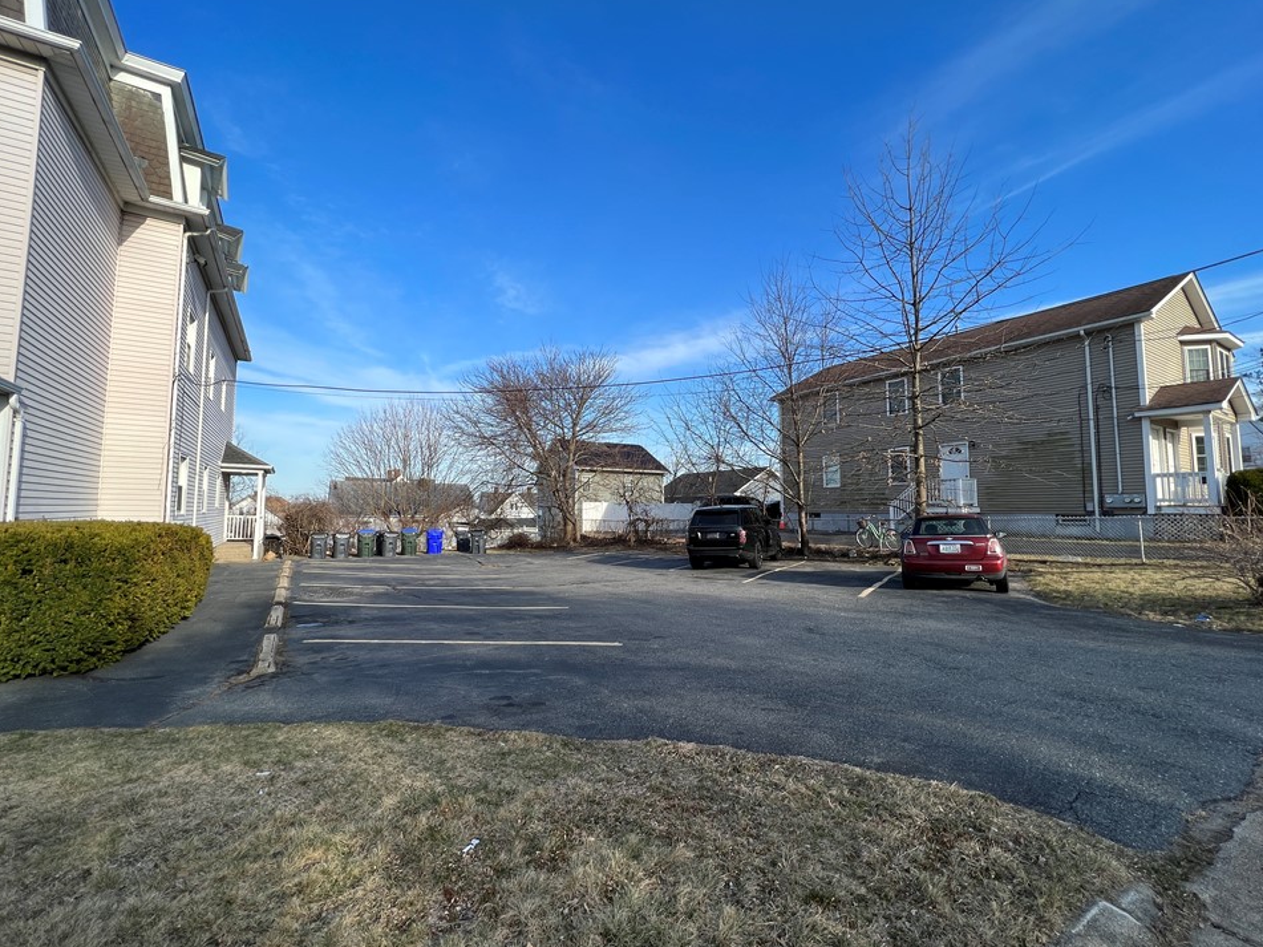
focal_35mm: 14
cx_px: 628
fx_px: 511
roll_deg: -0.1
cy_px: 472
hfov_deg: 102.1
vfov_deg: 85.7
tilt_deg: +4.4
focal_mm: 1.57
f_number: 1.8
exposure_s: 1/978
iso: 32
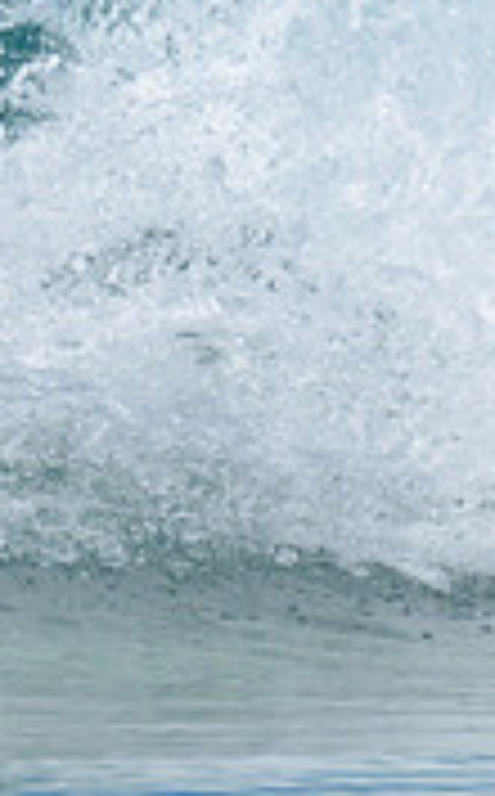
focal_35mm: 3682
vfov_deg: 0.6
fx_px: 79799
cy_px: 384
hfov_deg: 0.4
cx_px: -198
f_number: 6.3
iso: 160
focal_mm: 800
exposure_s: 1/2000
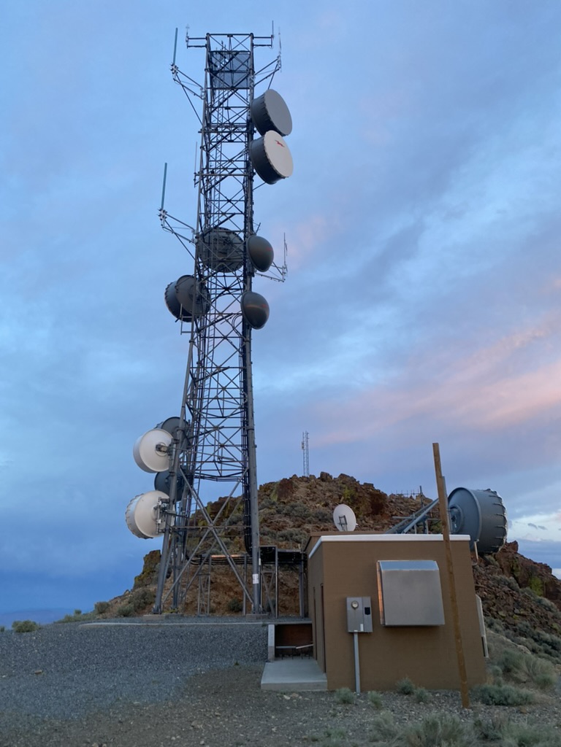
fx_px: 562
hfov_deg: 53.1
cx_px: 280
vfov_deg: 67.3
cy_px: 374
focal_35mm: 26
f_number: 1.8
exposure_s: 1/104
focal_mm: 4.25
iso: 125
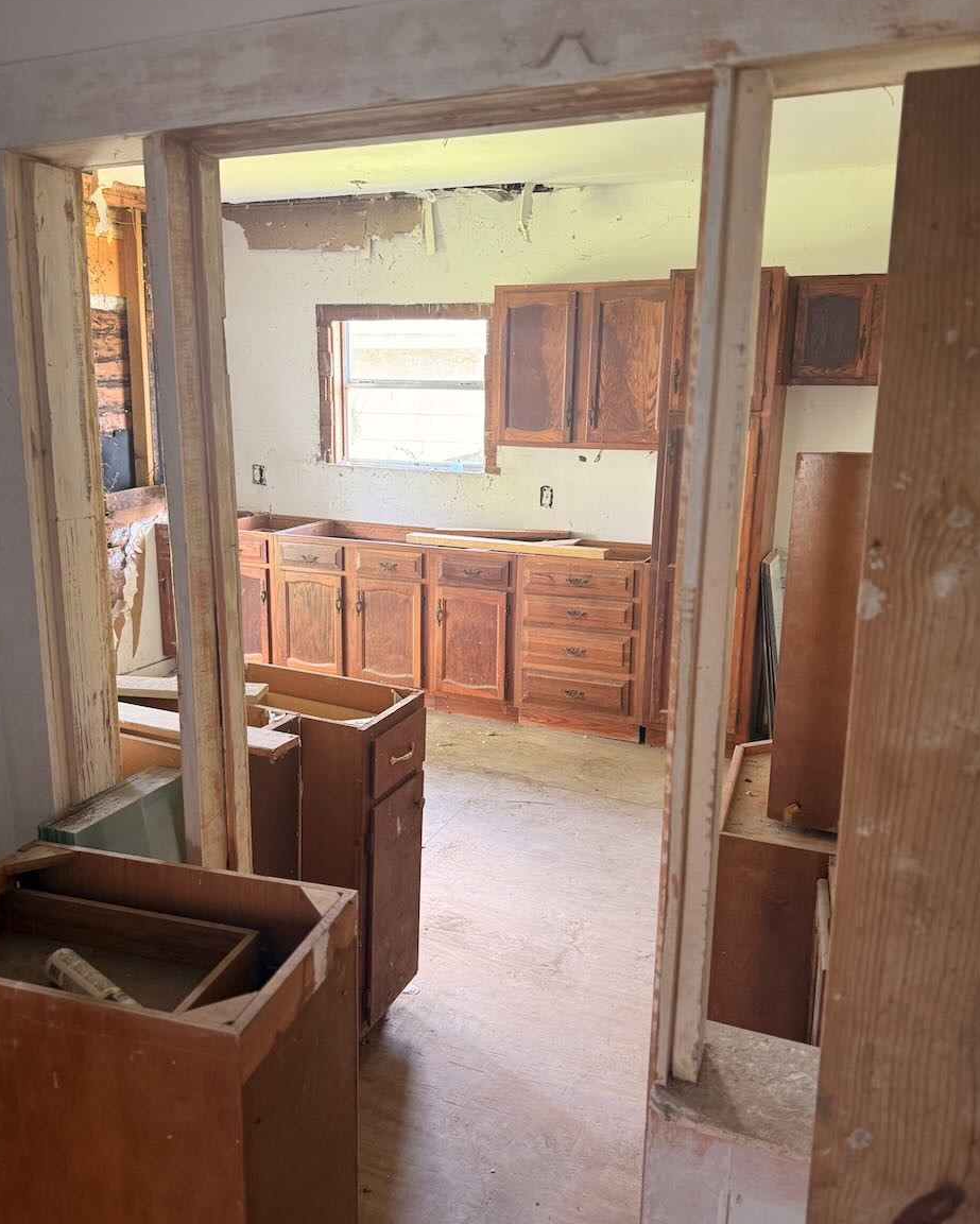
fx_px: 942
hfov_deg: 54.9
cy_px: 579
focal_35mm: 26
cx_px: 481
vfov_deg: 66.0
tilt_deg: -9.7
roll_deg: -2.0
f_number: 1.78
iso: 250
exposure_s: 1/60
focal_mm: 6.76
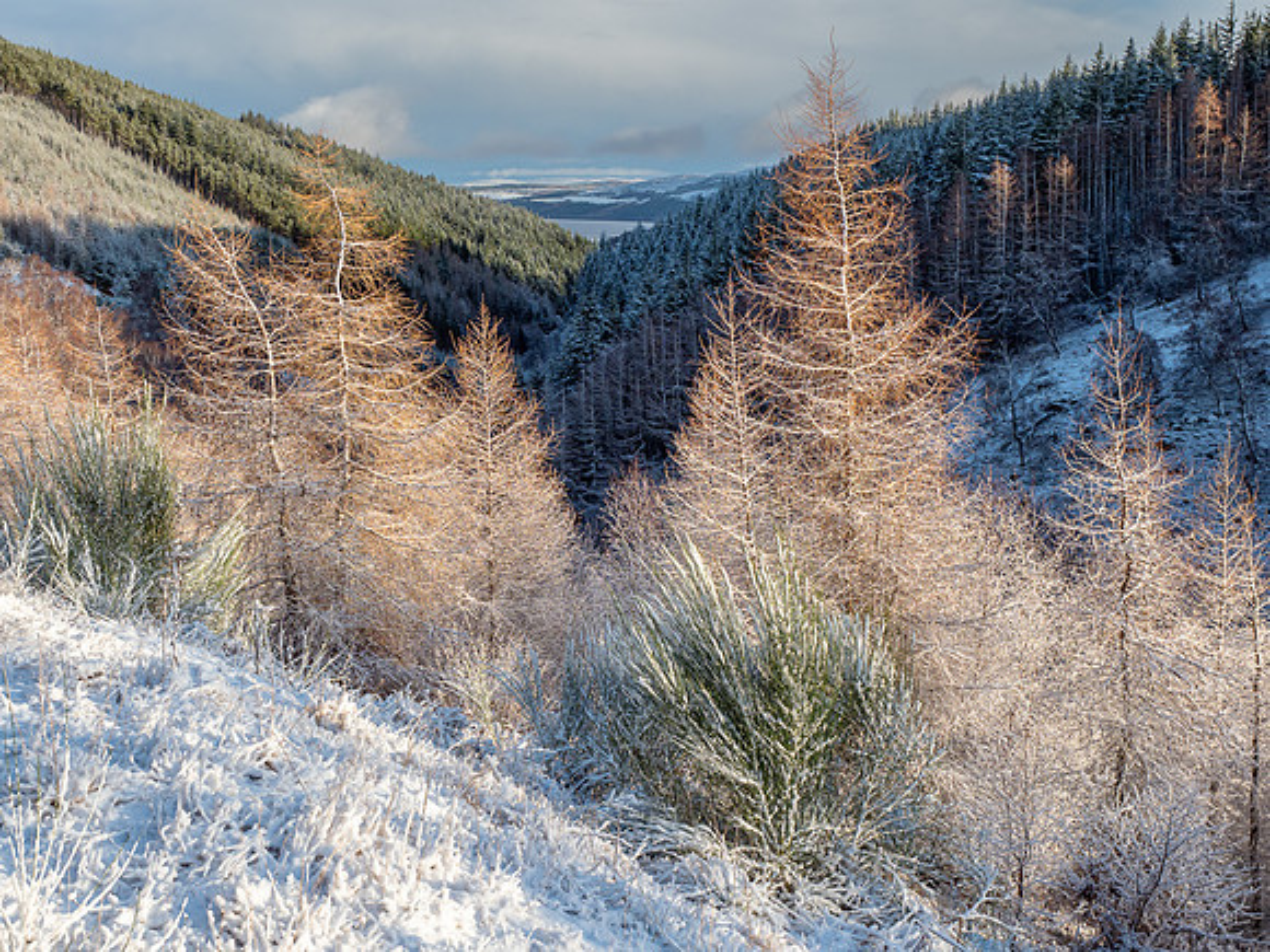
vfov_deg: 37.7
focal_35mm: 38
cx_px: 635
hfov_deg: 49.0
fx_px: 1394
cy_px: 476
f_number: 5.6
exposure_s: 1/125
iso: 200
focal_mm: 19
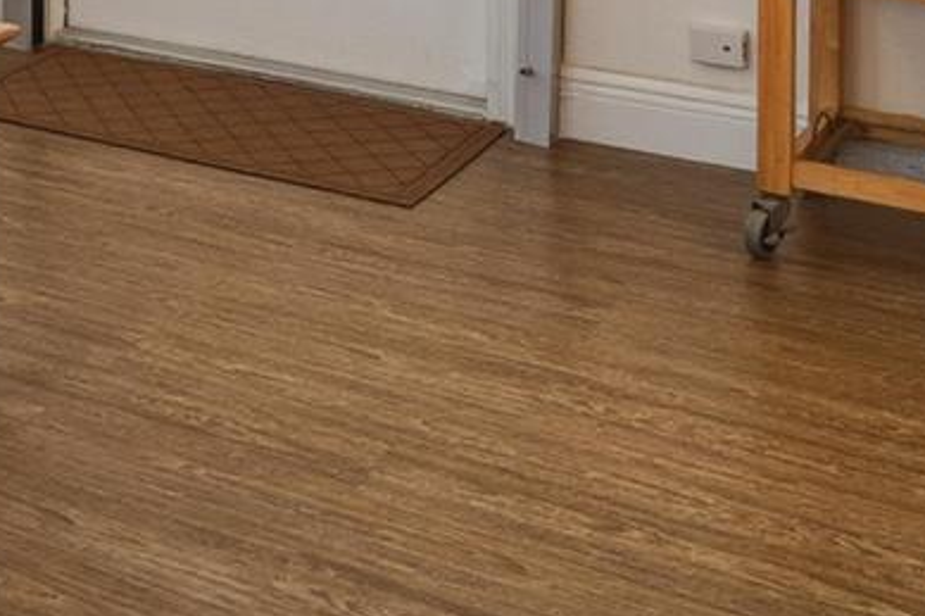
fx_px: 2029
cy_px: -491
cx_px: -564
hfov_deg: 20.7
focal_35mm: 79
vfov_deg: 15.0
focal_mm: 15
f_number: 8
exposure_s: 1/60
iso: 100
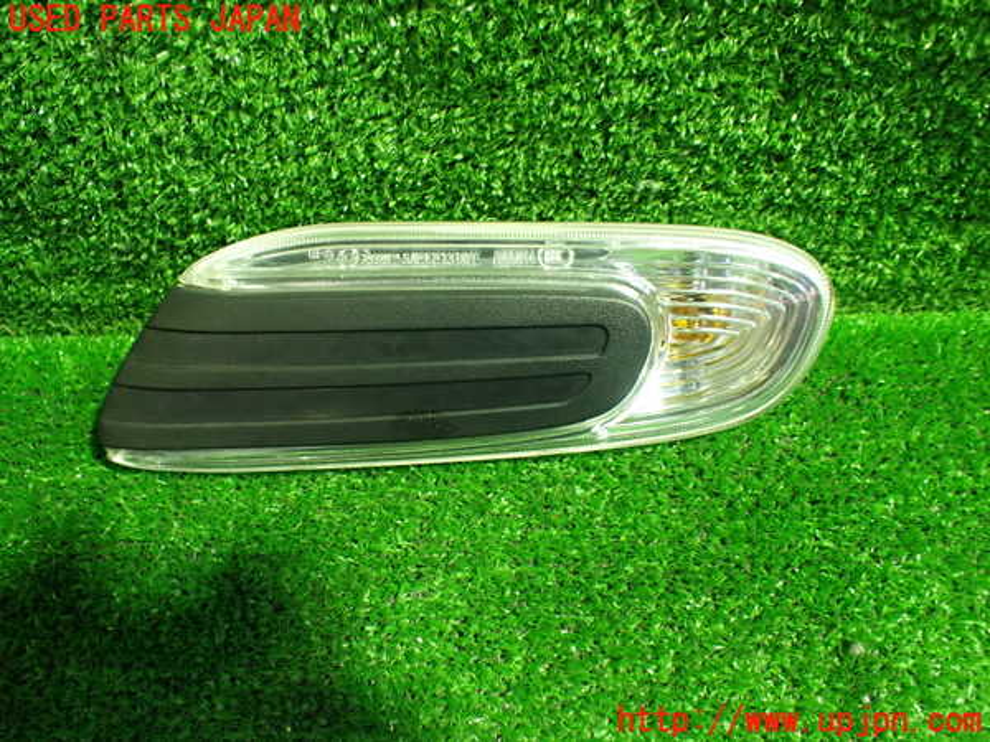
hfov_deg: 60.0
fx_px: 858
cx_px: 495
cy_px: 371
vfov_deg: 46.8
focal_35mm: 30
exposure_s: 1/60
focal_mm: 5.4
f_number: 2.3
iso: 800
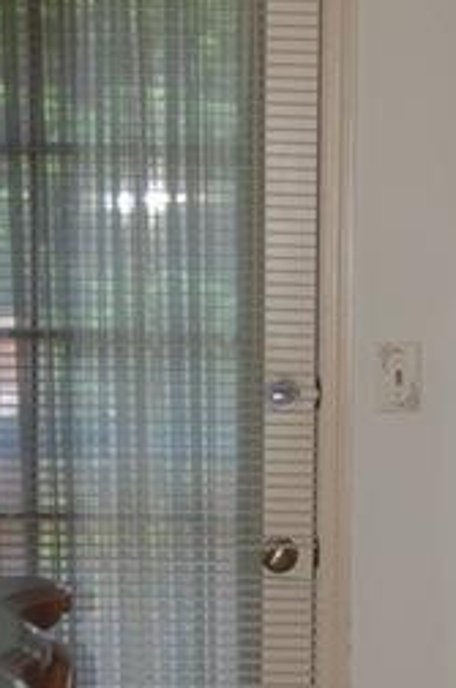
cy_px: 601
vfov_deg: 15.9
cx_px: 314
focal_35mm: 128
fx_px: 2442
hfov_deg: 10.7
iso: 400
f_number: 4.2
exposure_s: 1/60
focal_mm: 28
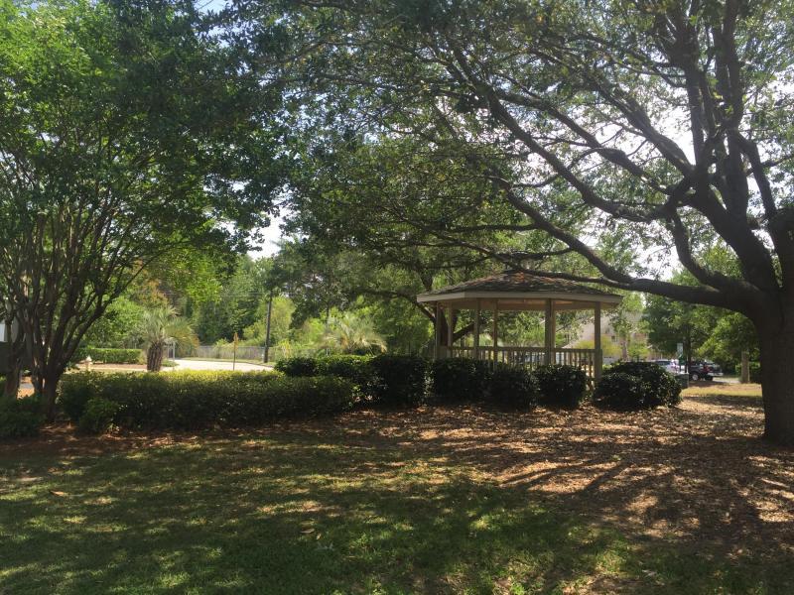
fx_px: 665
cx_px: 397
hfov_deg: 61.7
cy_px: 298
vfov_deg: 48.2
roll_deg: -2.3
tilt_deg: +2.5
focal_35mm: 29
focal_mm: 4.15
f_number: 2.2
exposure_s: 1/670
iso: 32
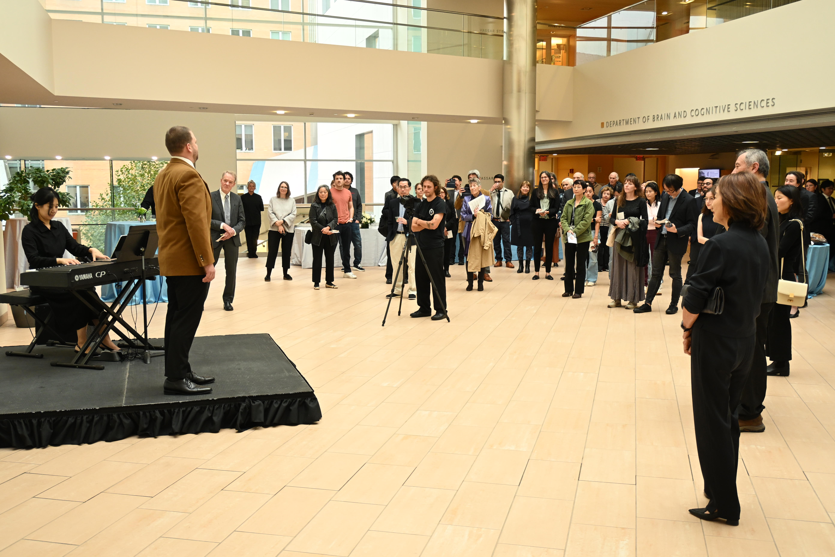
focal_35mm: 36
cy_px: 278
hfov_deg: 53.1
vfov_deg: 36.9
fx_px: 835
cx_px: 418
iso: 640
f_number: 4.2
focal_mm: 24
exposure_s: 1/40
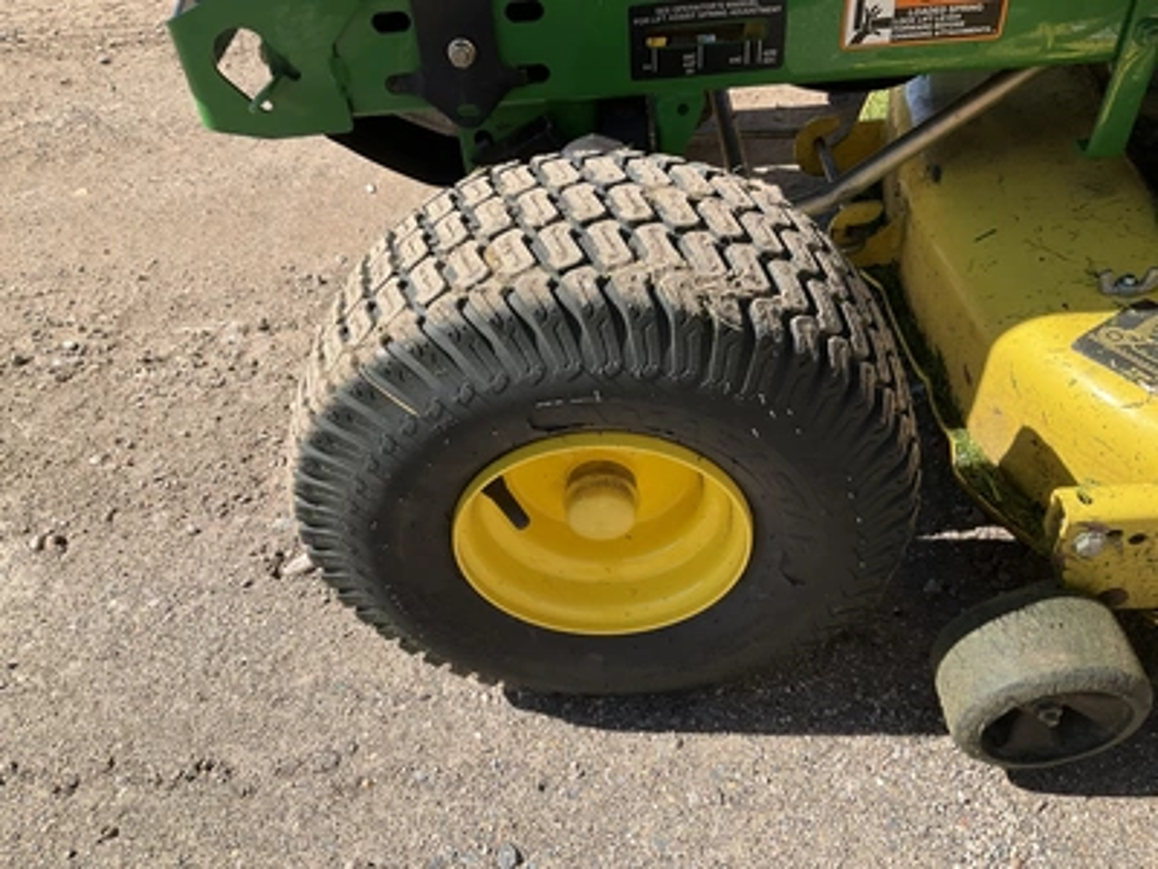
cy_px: 434
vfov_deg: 48.2
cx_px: 579
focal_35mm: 29
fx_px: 970
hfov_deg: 61.7
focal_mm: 3
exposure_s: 1/816
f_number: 1.8
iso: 25
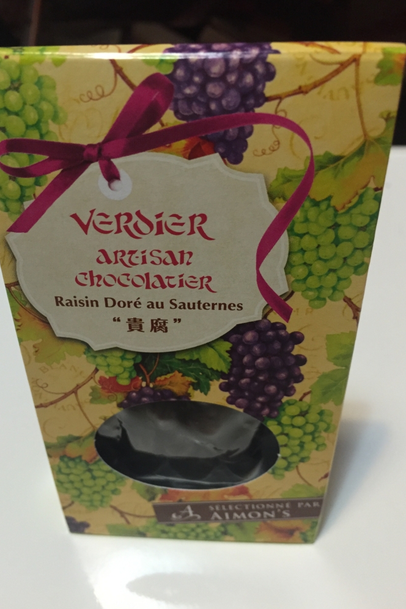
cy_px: 303
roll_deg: +1.4
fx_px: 524
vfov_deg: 60.3
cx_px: 187
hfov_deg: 42.3
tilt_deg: -37.9
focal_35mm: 31
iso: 200
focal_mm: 4.15
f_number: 2.2
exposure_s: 1/30
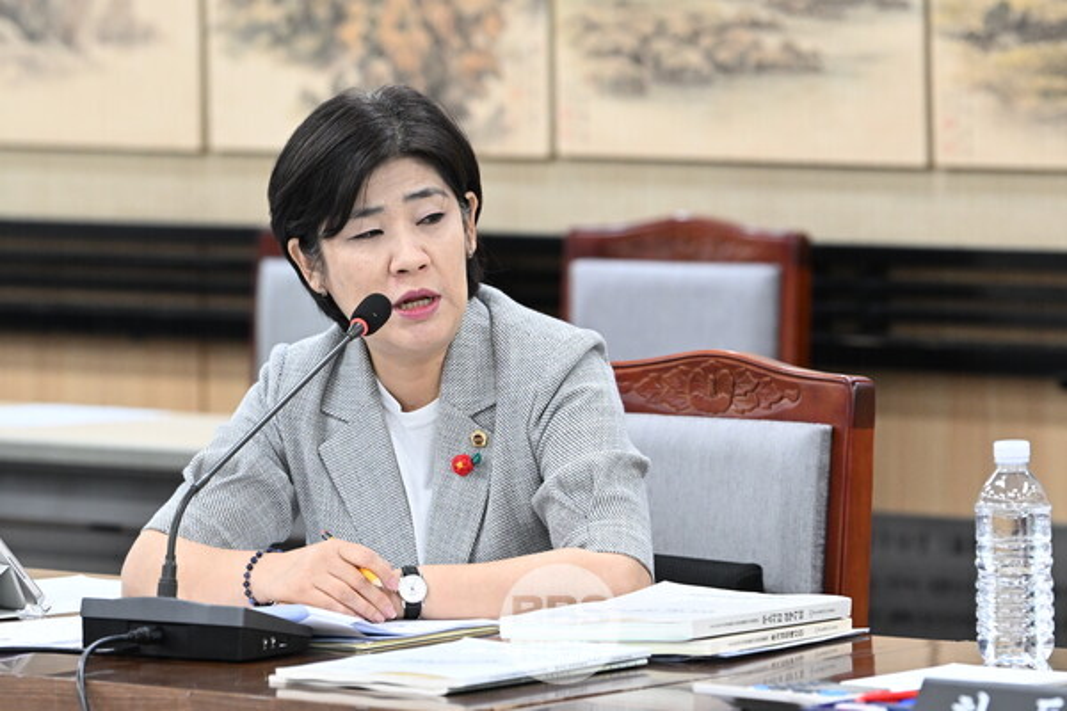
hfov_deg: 8.3
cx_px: 534
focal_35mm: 247
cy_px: 356
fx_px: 7320
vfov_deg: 5.6
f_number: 4
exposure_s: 1/200
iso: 2000
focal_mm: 165
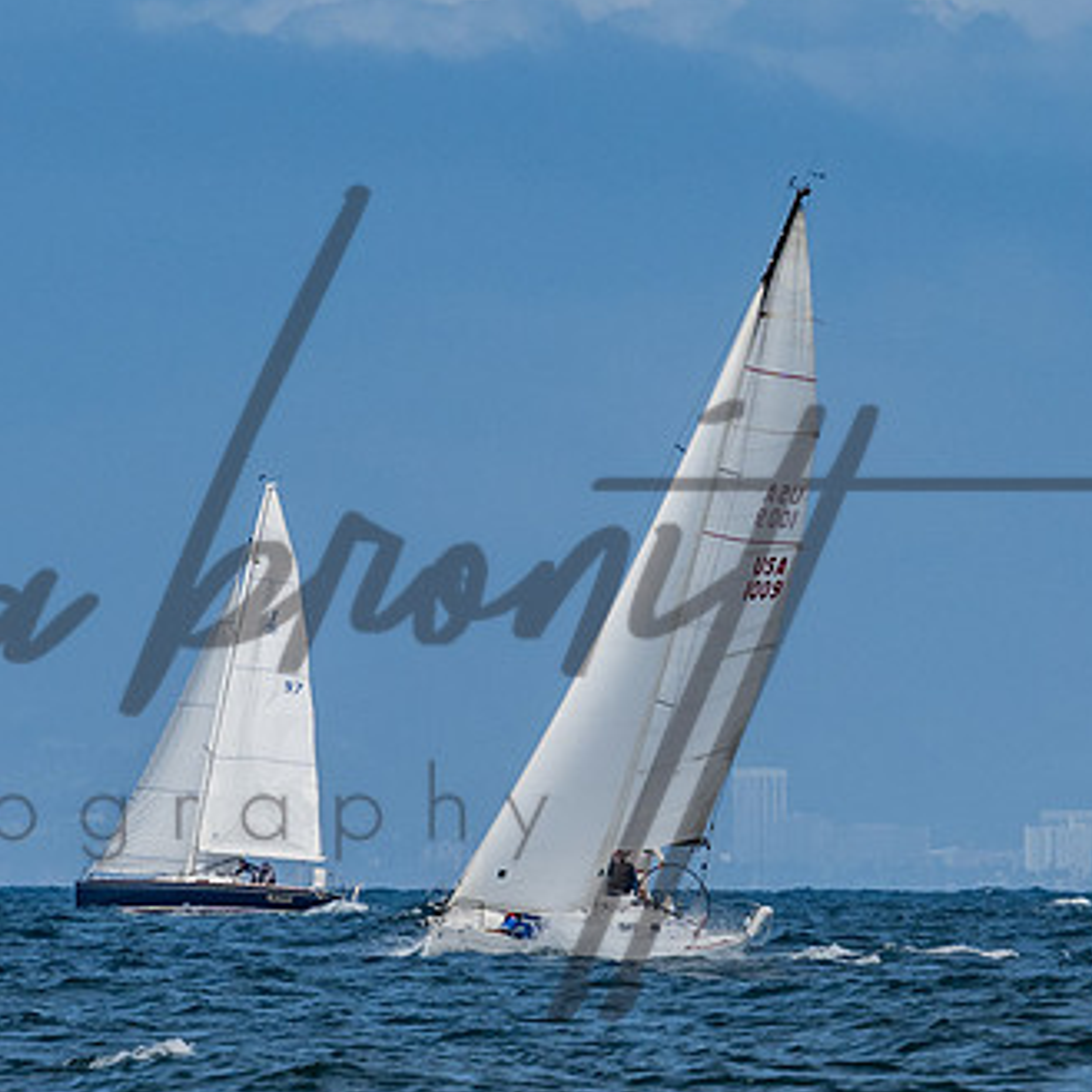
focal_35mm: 721
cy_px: 611
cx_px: 517
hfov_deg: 2.4
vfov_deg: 2.4
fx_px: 25733
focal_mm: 200
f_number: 6.3
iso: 200
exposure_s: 1/1600
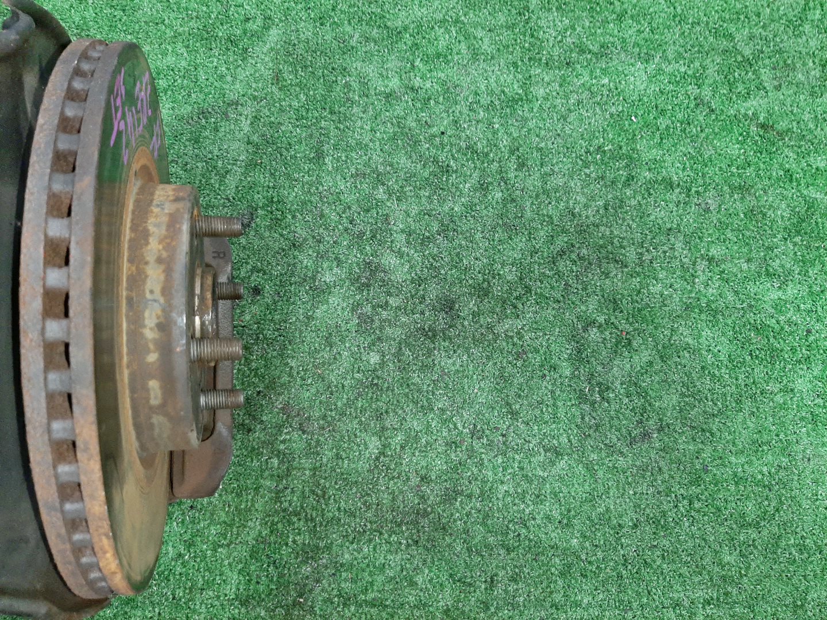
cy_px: 310
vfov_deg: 53.1
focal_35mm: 26
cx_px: 414
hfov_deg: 67.3
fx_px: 621
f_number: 1.7
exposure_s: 1/25
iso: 217
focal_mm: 3.93
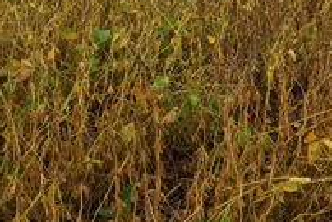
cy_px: -15
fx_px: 452
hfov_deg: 38.9
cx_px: 263
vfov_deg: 25.8
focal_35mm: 49
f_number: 2.8
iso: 100
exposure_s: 1/1500
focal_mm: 8.38
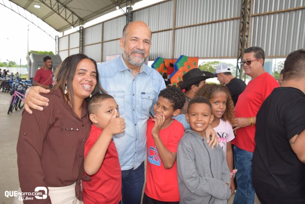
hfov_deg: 67.4
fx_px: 229
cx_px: 152
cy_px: 102
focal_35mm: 27
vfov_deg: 47.9
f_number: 5.6
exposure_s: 1/125
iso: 110
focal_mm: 18
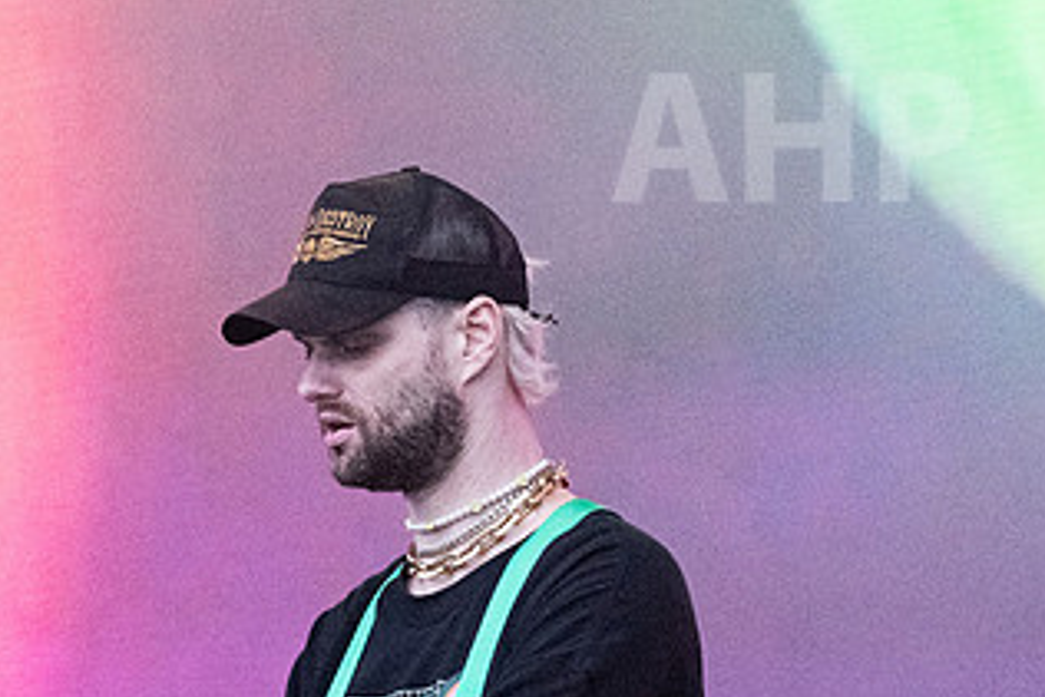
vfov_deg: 2.2
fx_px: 18034
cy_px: 535
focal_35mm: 621
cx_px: 491
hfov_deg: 3.3
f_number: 5
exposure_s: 1/2000
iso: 1250
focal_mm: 200
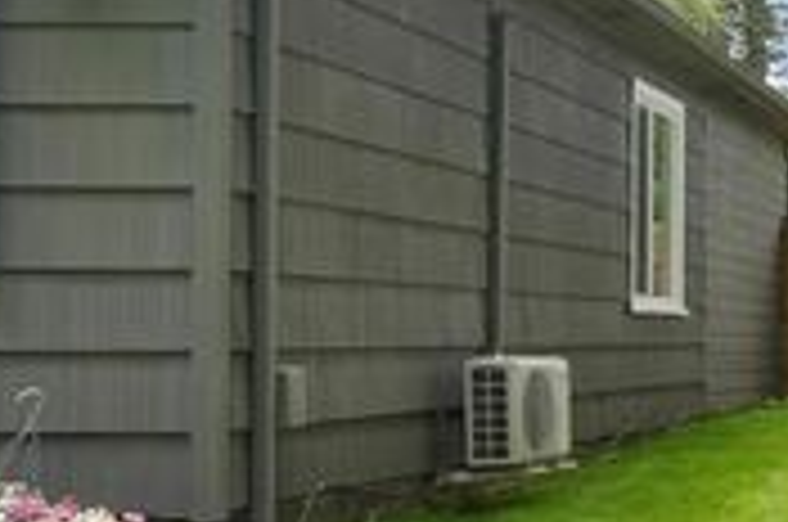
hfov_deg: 21.5
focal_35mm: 77
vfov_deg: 17.6
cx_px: 1229
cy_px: 346
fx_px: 1682
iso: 200
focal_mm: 21
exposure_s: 1/30
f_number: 7.1
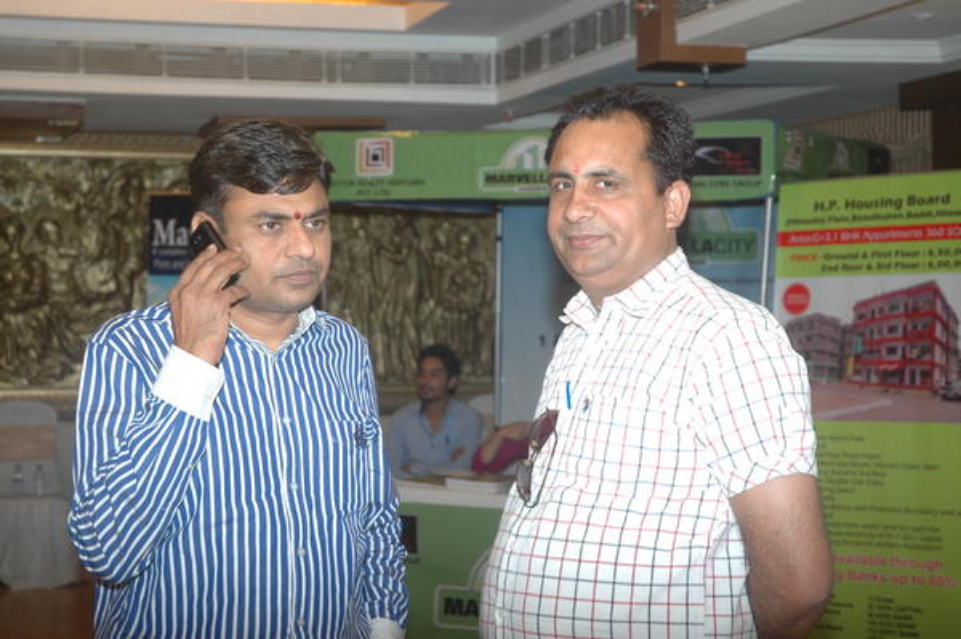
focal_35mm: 78
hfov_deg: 26.0
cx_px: 480
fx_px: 2080
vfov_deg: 17.5
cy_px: 320
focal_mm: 52
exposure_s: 1/60
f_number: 4.5
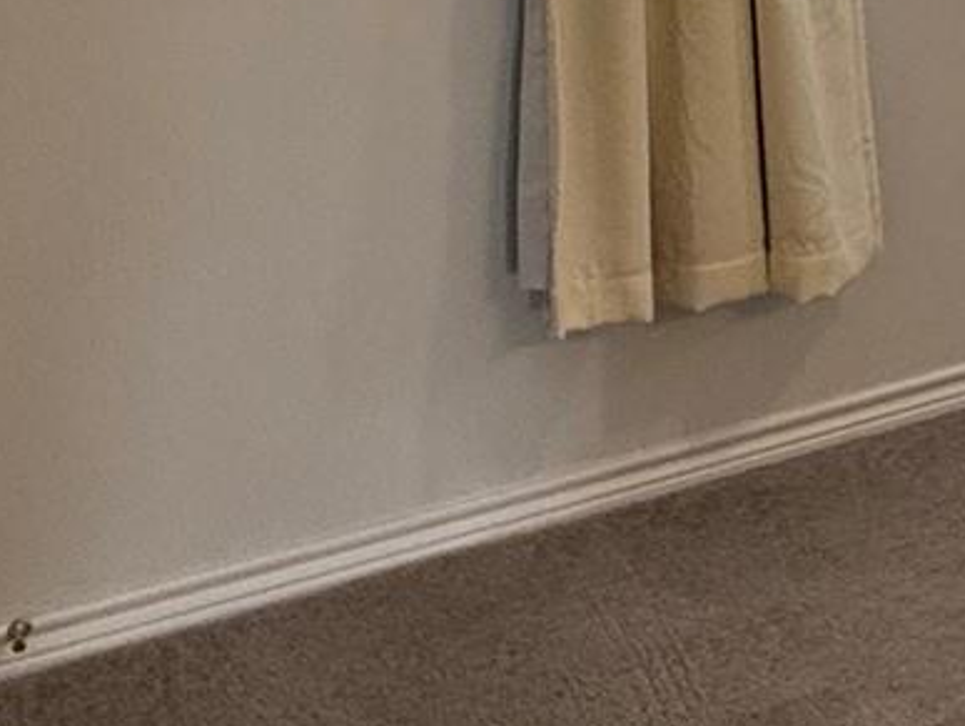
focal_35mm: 74
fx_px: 2065
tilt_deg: -0.5
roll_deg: +0.9
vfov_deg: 18.1
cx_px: 1743
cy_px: -319
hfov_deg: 19.5
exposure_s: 1/120
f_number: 2.2
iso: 200
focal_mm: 2.22
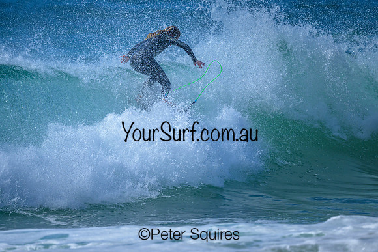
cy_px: 91
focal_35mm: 1099
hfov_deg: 1.9
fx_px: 11542
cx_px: 153
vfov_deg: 1.3
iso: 280
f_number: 6.3
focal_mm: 800
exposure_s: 1/2000
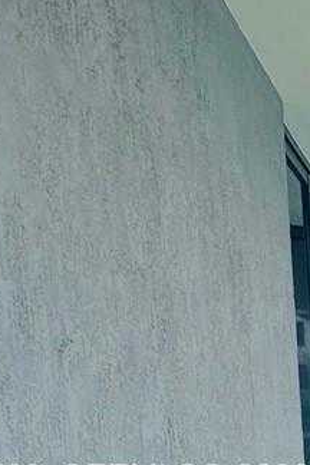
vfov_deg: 26.4
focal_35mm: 72
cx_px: 1012
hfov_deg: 10.4
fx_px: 930
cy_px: 479
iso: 40
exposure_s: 1/774
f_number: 2.2
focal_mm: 2.22
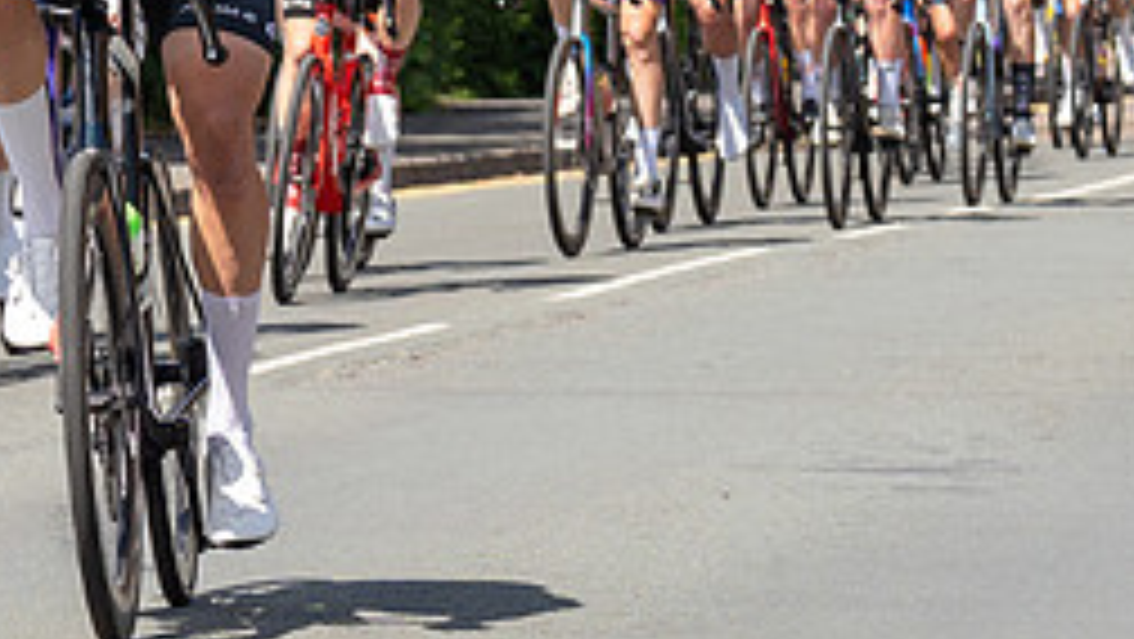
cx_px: -129
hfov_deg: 6.5
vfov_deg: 3.7
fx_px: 9867
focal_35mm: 328
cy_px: 141
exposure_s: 1/1000
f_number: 5.6
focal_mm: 70
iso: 250
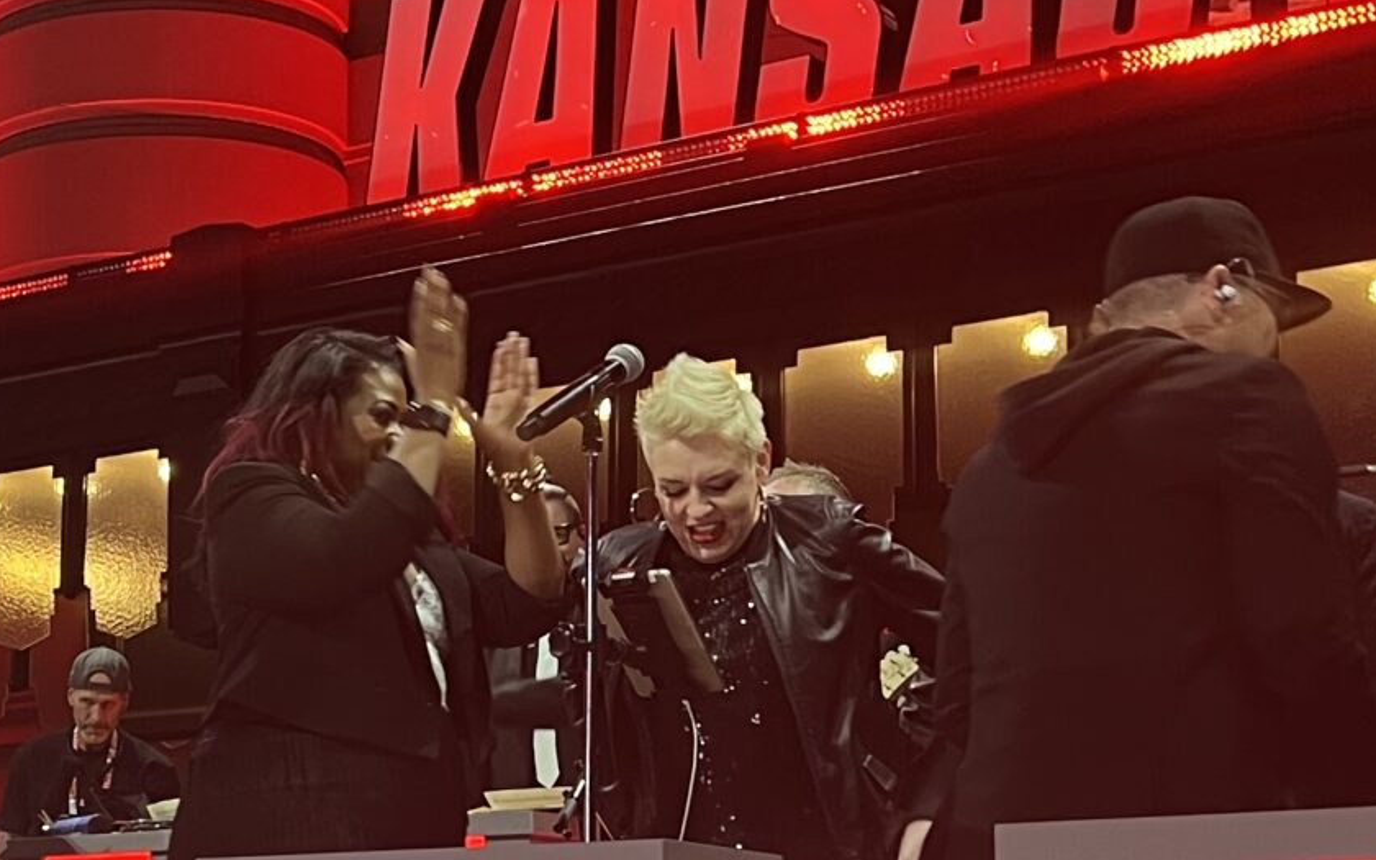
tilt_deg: +7.4
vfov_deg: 15.5
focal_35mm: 84
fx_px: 3150
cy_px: 677
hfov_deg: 23.9
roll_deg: -1.0
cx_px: 113
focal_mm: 5.7
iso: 125
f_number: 1.5
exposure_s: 1/88
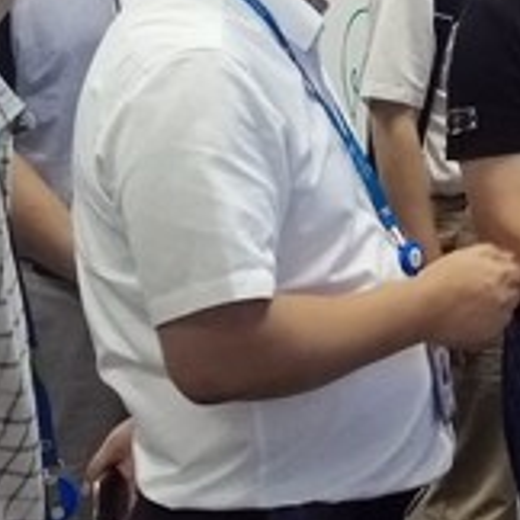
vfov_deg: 14.5
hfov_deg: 14.7
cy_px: -13
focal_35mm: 118
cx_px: 427
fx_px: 2005
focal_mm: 4.04
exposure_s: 1/33.3
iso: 400
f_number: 2
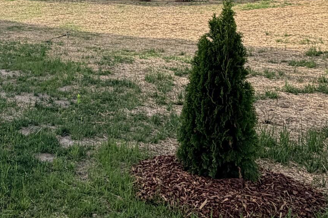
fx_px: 465
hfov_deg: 34.8
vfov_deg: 25.5
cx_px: -10
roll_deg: -1.1
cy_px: 15
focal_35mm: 51
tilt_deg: -4.5
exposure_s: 1/770
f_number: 2.2
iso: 32
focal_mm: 2.22
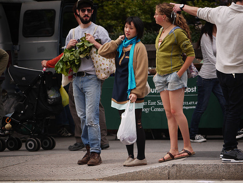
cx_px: 122
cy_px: 92
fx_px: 2457
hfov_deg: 5.7
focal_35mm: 350
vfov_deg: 4.2
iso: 100
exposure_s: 1/250
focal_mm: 175
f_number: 5.6
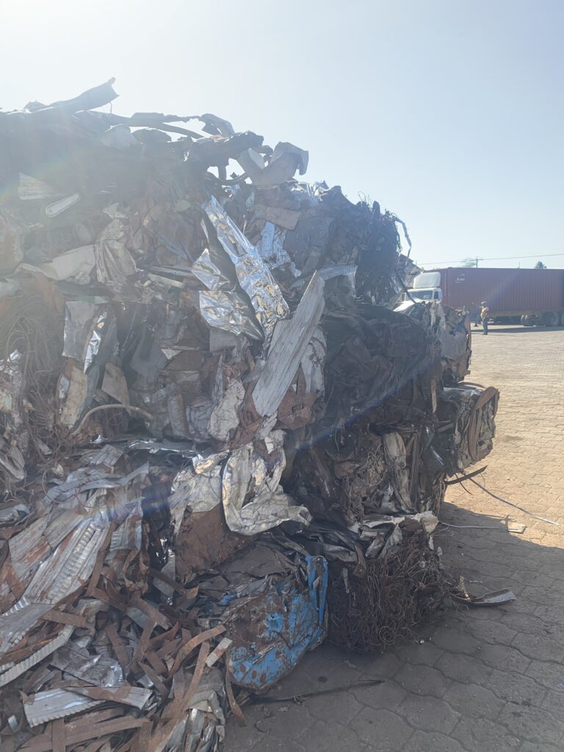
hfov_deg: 53.1
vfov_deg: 67.3
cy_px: 376
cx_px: 282
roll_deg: +2.2
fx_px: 565
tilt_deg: -6.1
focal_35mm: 26
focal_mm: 4.25
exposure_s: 1/422
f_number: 1.8
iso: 25
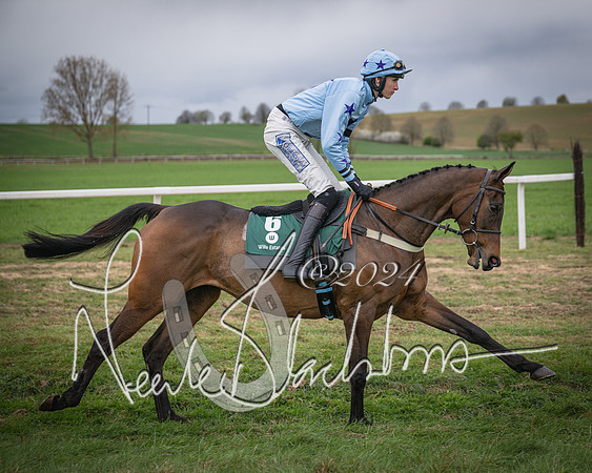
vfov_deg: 19.3
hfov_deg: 24.0
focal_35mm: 80
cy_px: 234
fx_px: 1393
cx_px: 336
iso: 400
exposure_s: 1/1600
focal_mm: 70
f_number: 3.2
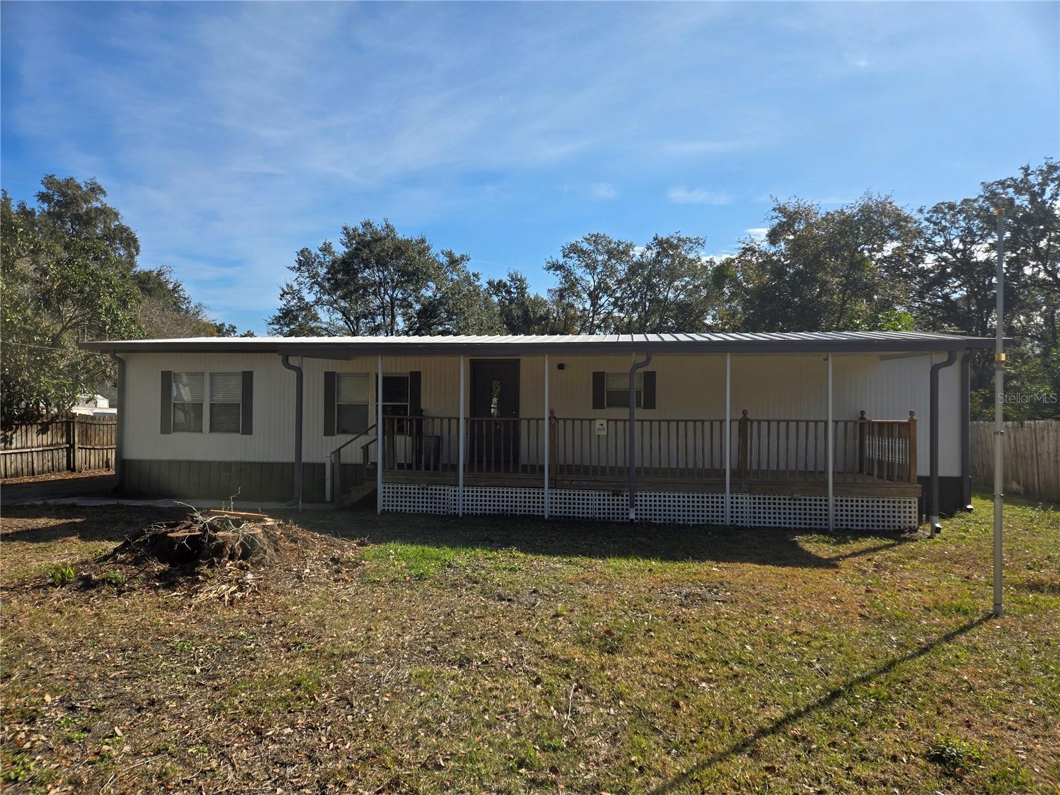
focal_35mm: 23
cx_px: 530
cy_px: 398
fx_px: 704
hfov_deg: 73.9
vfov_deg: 58.9
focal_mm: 5.4
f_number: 1.8
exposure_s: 1/1925
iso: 25
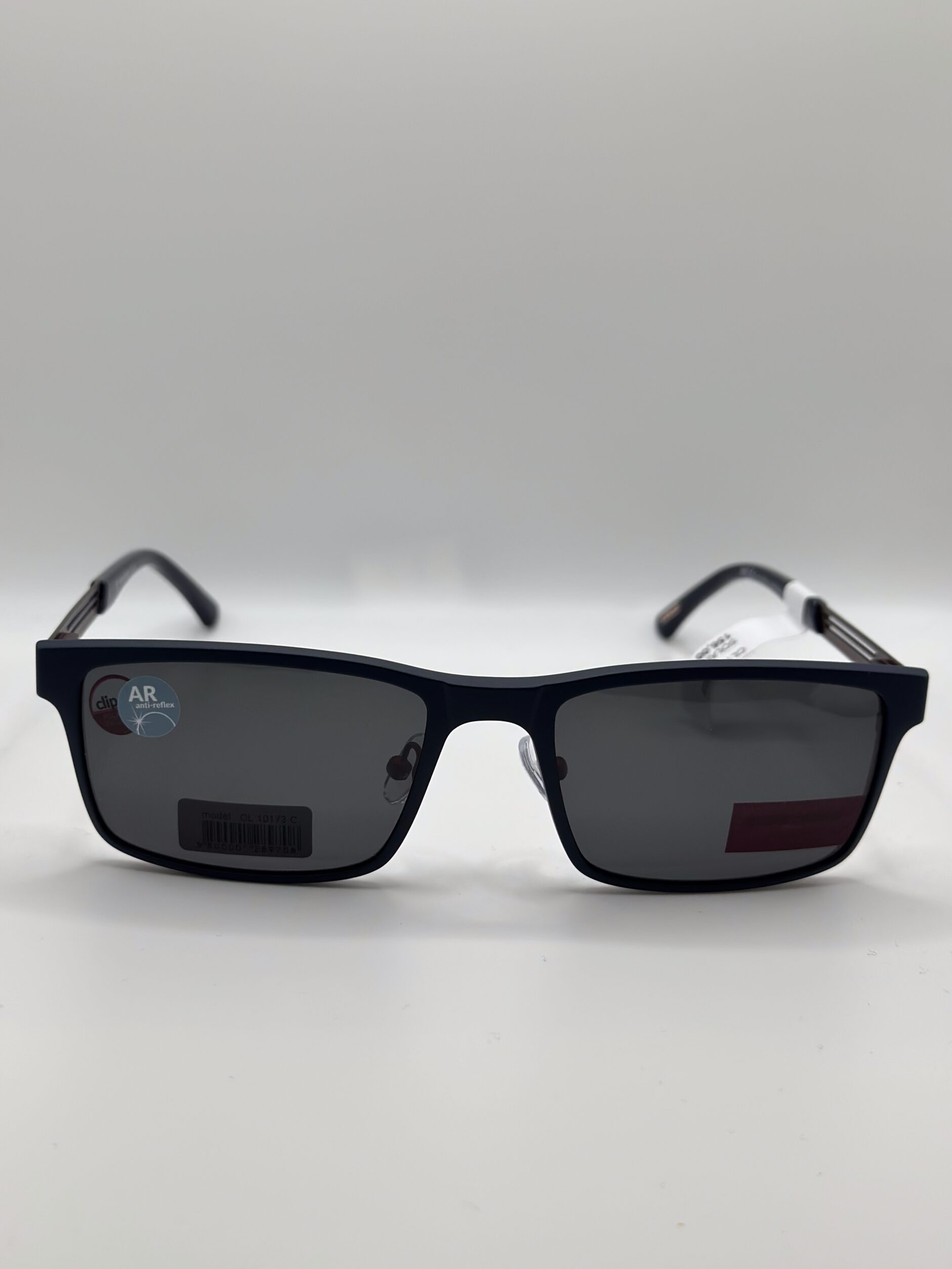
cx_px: 470
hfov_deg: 29.7
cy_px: 626
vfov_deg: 38.9
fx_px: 1797
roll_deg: -2.3
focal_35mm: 49
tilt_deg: -20.5
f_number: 1.78
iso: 80
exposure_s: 1/773
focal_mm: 6.86
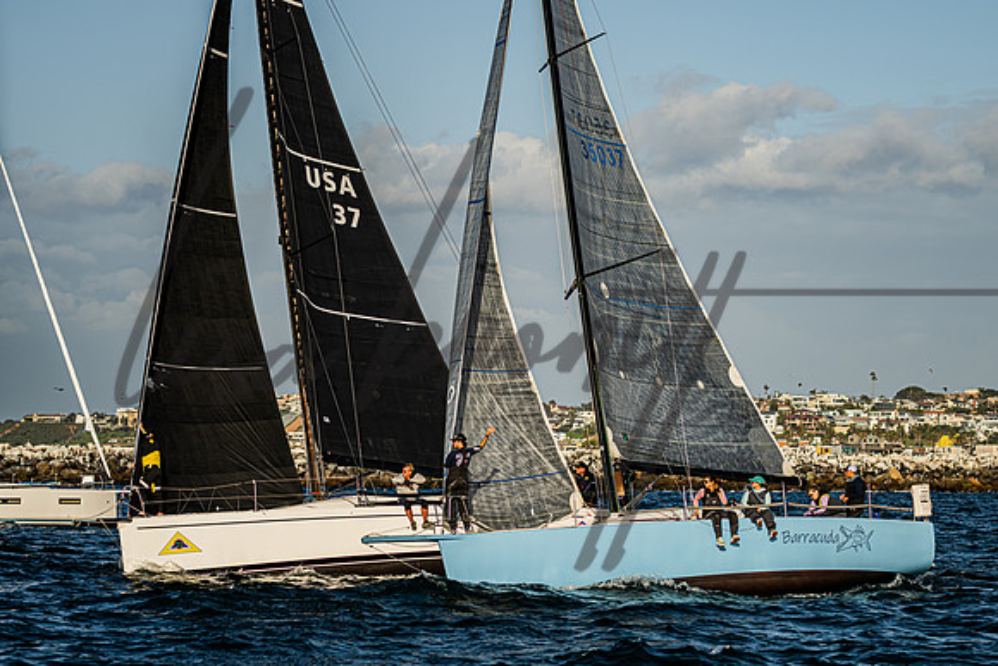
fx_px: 3775
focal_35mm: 136
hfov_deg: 15.1
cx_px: 592
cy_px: 375
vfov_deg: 10.1
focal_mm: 100
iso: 72
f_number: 4.5
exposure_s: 1/1000
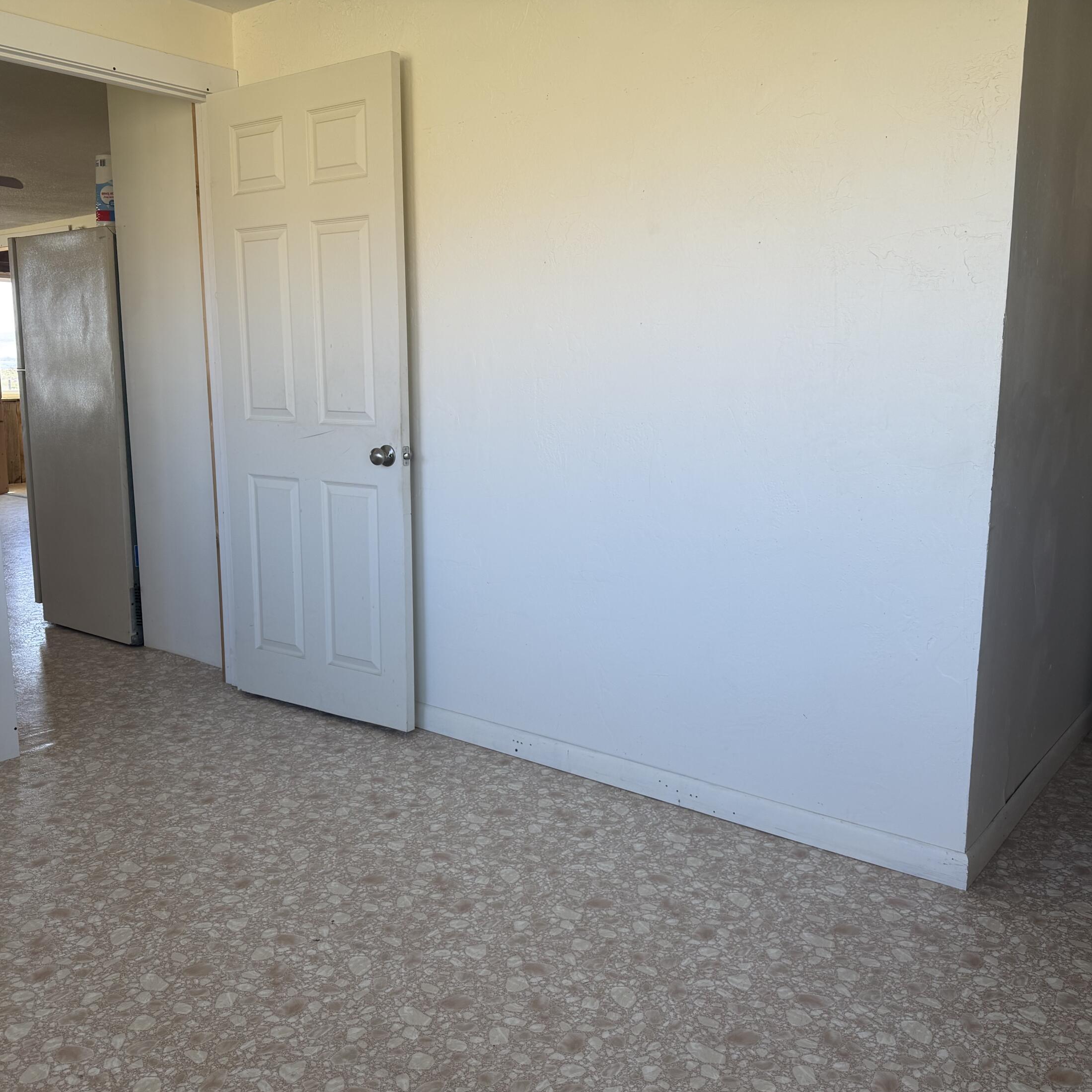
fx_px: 1035
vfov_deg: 55.6
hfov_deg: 55.6
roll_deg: +0.1
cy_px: 556
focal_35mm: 29
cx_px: 523
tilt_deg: -10.1
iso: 64
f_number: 1.78
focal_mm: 6.76
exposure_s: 1/121
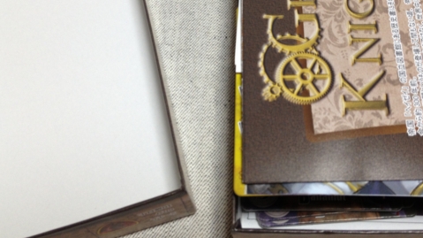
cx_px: 265
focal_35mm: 51
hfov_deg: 40.3
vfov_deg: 23.3
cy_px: 62
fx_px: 572
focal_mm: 4.28
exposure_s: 1/20
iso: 80
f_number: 2.4
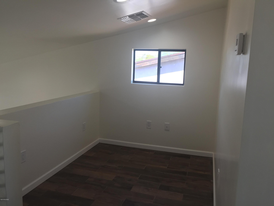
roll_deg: -2.1
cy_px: 103
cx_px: 137
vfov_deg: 48.2
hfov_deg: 61.7
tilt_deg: -7.8
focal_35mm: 29
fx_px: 230
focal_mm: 4.15
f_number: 2.2
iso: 32
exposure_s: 1/60
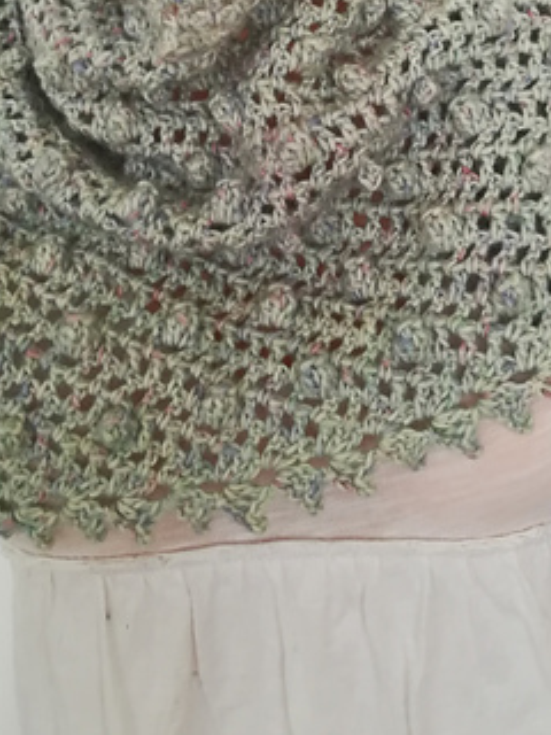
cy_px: 101
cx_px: 315
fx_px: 1104
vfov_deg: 35.1
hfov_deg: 28.0
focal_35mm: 52
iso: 250
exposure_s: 1/33.3
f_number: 2.2
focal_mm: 3.83
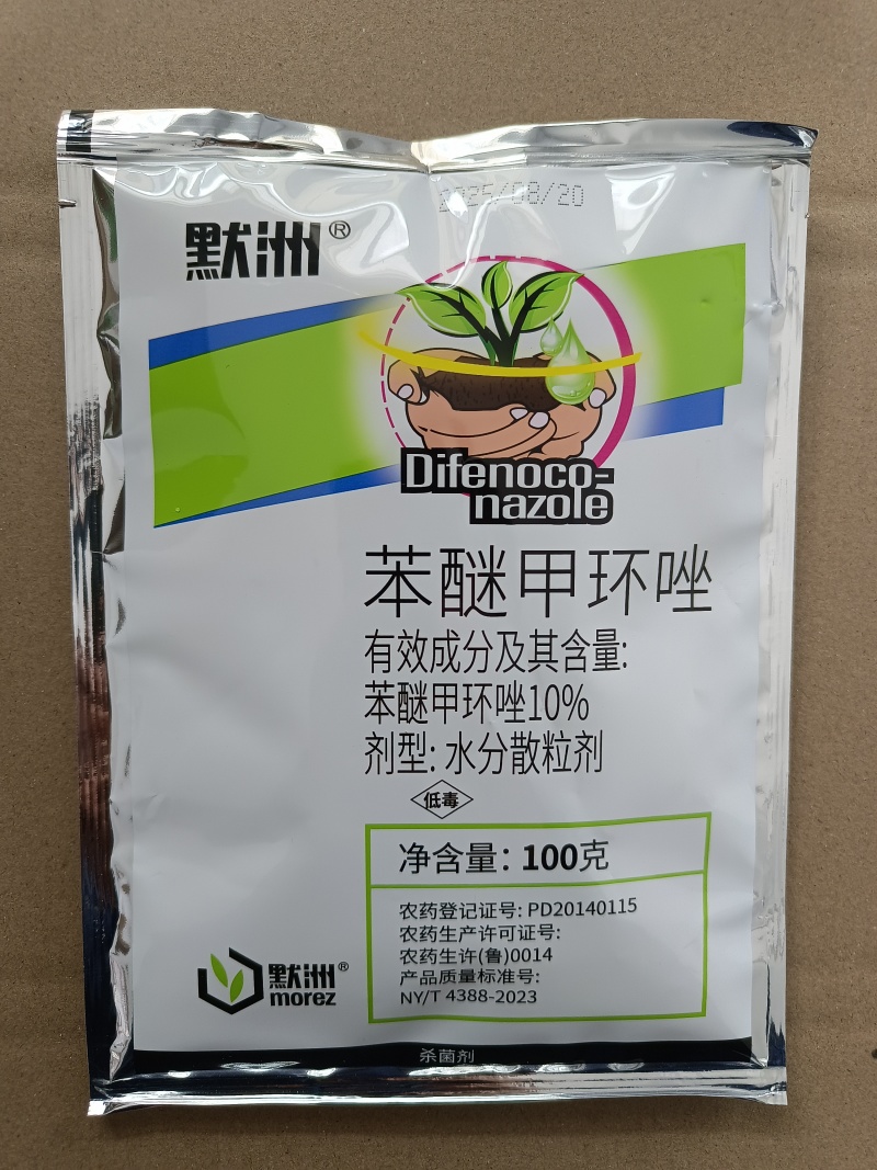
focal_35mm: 23
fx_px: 777
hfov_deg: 58.9
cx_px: 438
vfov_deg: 73.9
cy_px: 585
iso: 860
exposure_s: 1/100
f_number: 1.88
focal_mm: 5.59
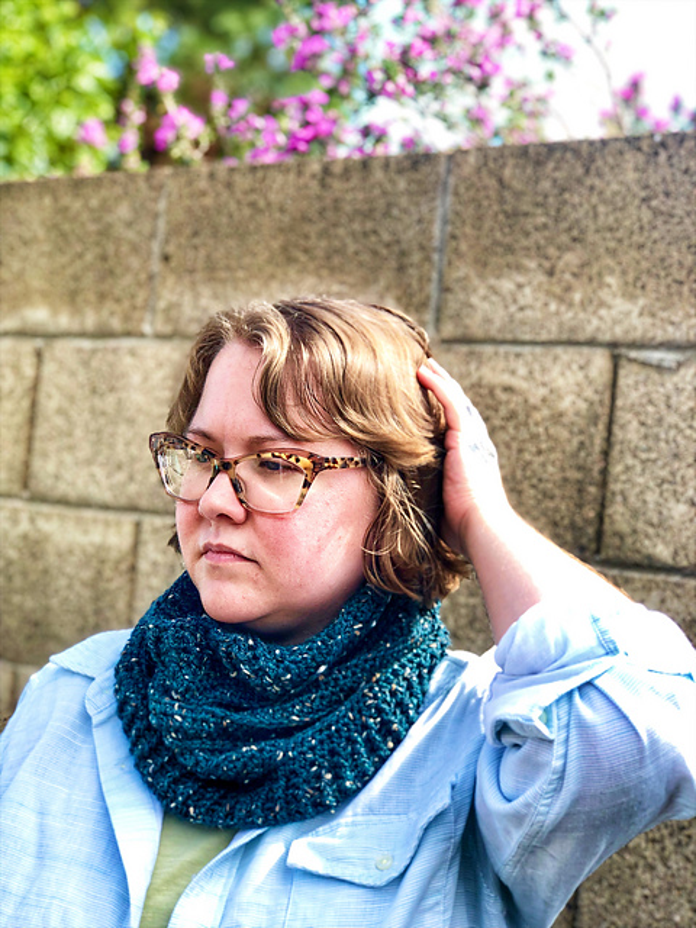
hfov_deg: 25.7
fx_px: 1528
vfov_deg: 33.8
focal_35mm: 57
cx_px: 348
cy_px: 464
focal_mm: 6.6
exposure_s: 1/144
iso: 20
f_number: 2.8
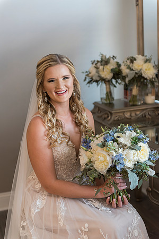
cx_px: 80
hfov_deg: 19.5
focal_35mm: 70
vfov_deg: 28.8
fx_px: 464
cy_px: 120
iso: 1000
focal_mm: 70
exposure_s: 1/125
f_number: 2.8
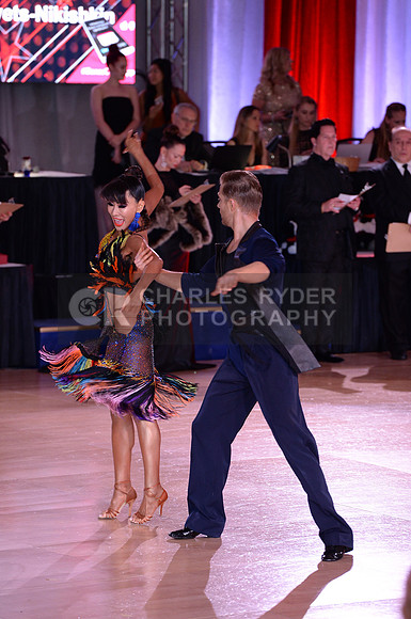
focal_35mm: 200
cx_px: 206
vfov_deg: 10.3
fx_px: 3435
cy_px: 310
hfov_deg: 6.8
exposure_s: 1/250
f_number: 5
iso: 2000
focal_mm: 200
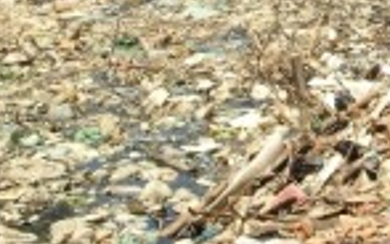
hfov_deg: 16.3
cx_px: 353
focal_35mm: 126
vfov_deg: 10.3
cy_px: -27
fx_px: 1340
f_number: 6.3
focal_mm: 6.6
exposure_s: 1/350
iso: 50
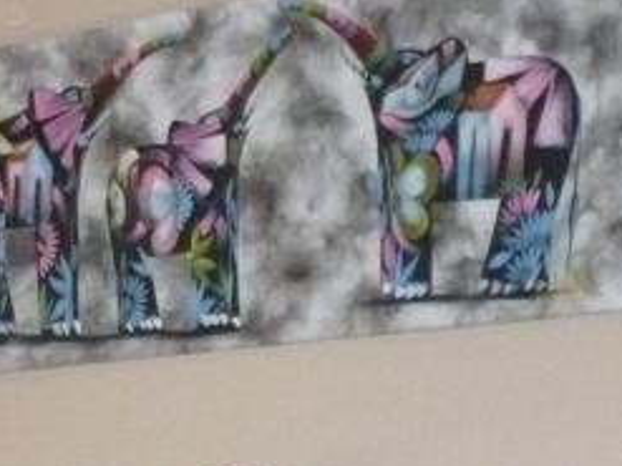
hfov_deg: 13.1
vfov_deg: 9.6
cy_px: 904
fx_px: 2604
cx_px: -206
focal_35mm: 145
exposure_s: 1/30
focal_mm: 5.8
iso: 640
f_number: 2.8
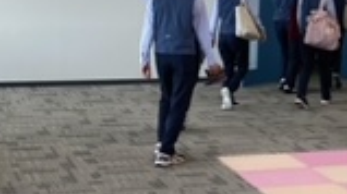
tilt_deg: +1.6
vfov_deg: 10.4
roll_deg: -2.5
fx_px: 1048
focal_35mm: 114
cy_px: -31
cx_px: 417
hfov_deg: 17.9
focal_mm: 4.25
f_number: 1.8
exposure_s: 1/112
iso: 32
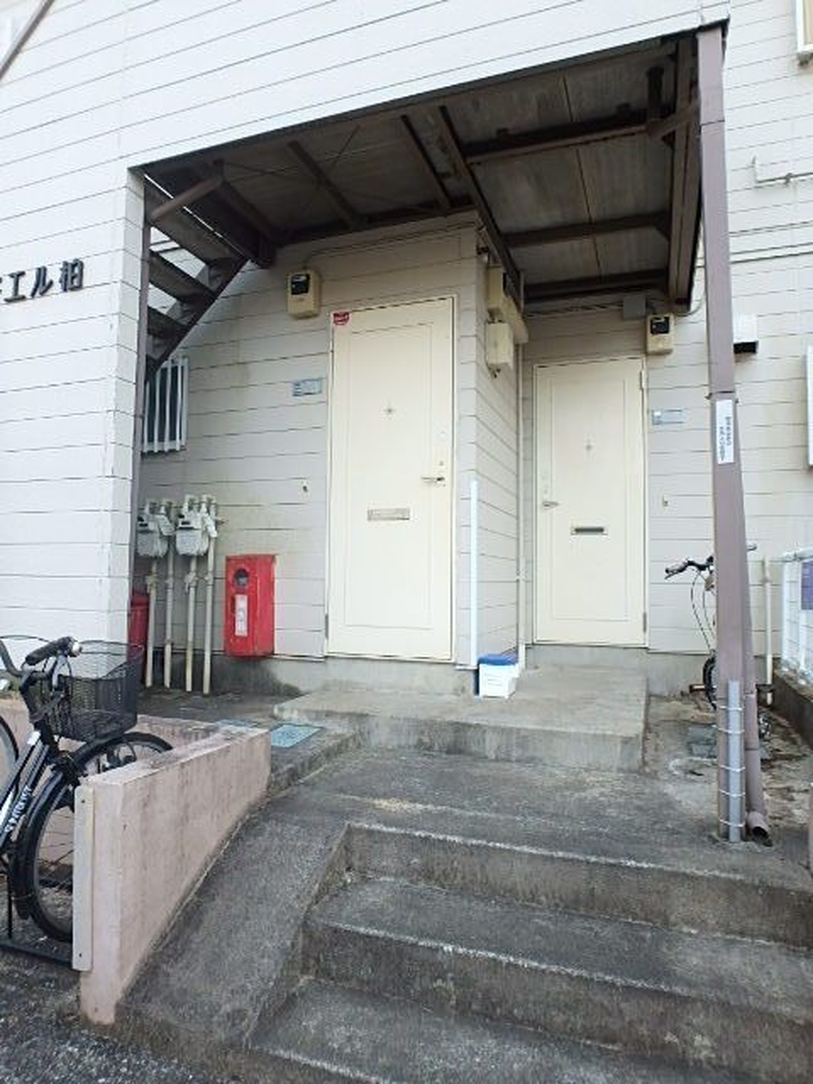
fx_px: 658
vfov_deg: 79.0
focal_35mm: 21
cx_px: 406
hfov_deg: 63.4
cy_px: 542
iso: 125
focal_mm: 3.7
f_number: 3.5
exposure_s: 1/125
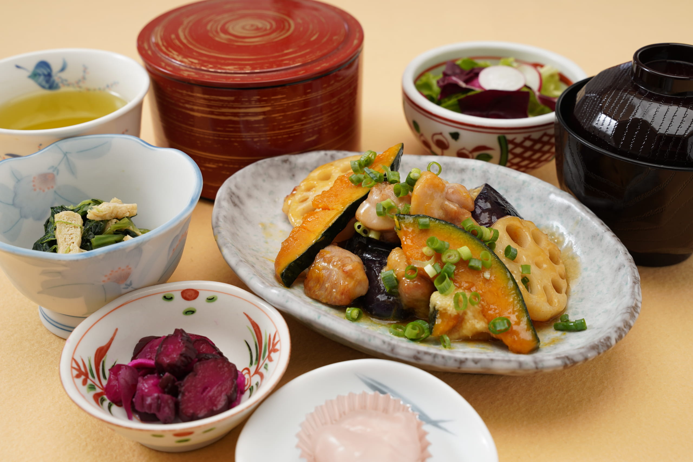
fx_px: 953
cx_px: 346
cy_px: 231
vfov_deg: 27.3
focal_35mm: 50
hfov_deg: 40.0
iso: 200
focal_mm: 49.5
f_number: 8
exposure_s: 1/160
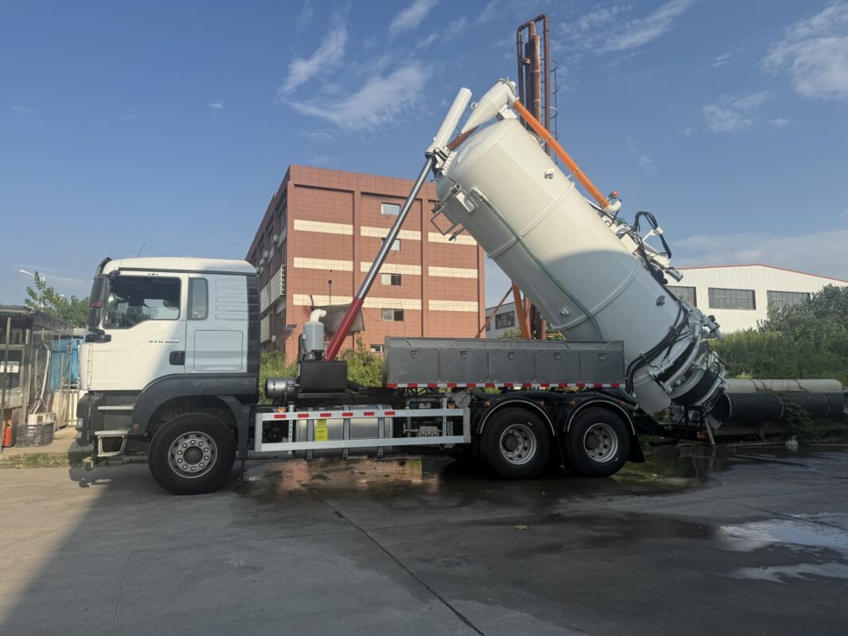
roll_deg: +0.8
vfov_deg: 56.8
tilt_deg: +5.7
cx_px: 424
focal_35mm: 24
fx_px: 588
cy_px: 318
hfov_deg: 71.6
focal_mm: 6.76
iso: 80
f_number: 1.78
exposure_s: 1/4673
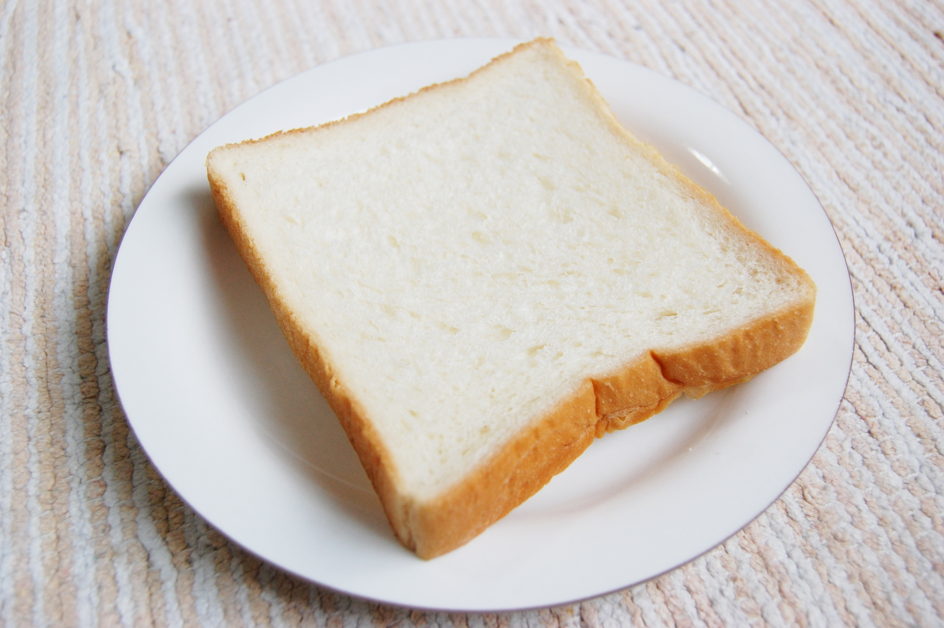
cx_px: 472
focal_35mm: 36
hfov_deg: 53.2
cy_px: 314
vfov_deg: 36.8
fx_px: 943
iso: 400
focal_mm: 24
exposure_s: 1/100
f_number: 5
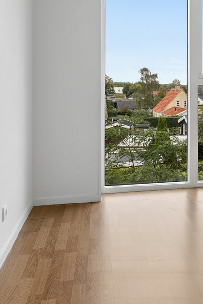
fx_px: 389
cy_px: 88
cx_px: 216
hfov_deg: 27.1
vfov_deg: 41.9
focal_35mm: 46
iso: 200
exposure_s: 1/30
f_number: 8
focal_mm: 12
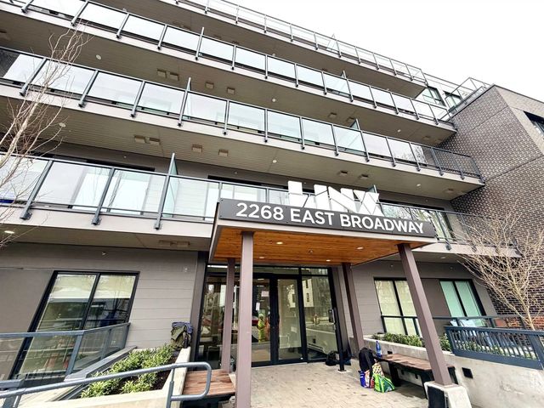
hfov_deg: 102.1
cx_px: 272
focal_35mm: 14
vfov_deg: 85.7
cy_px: 204
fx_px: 220
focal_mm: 2.22
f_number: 2.2
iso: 50
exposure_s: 1/218
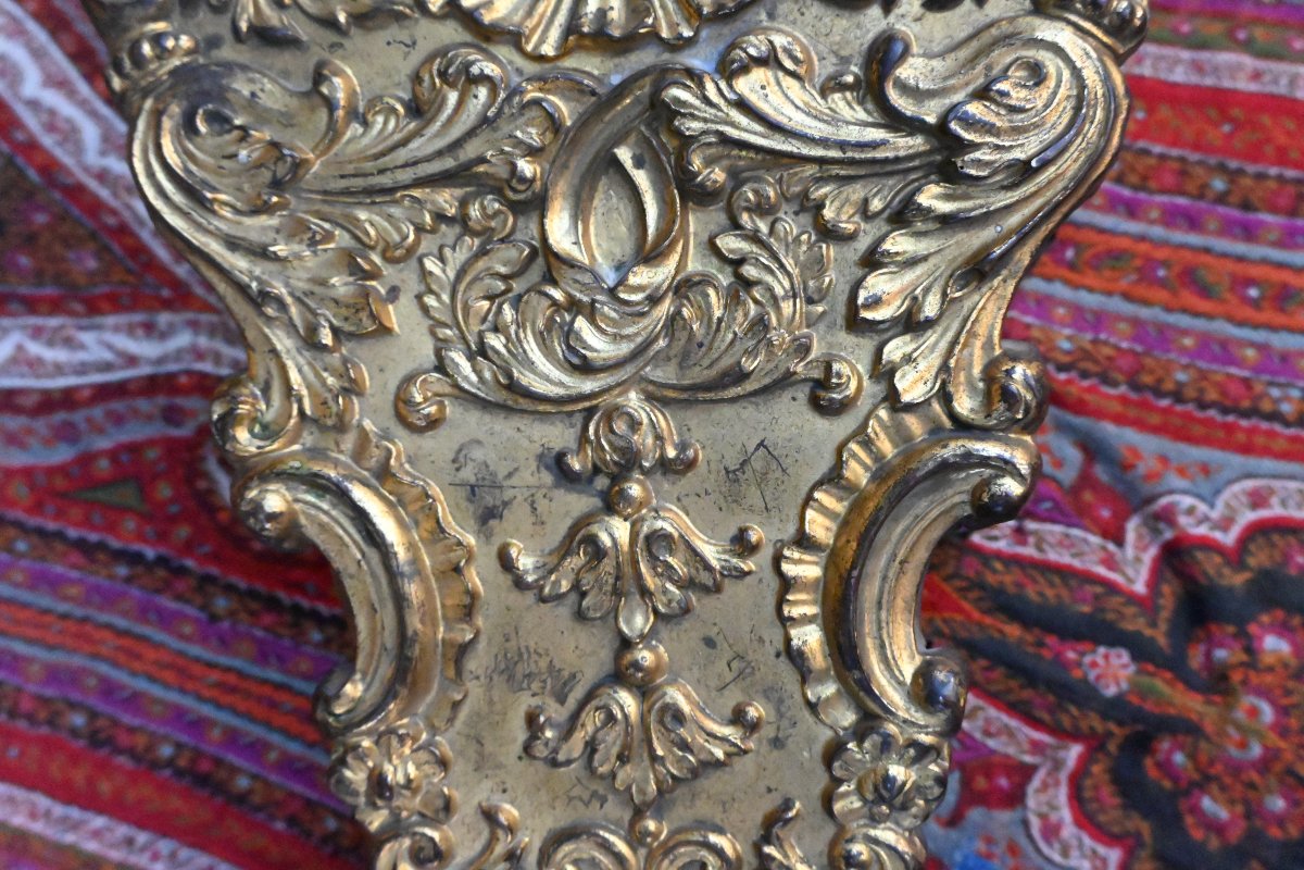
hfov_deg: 50.4
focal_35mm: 38
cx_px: 652
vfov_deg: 34.8
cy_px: 435
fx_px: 1385
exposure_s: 1/4000
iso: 18000
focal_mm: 25.5
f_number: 6.3
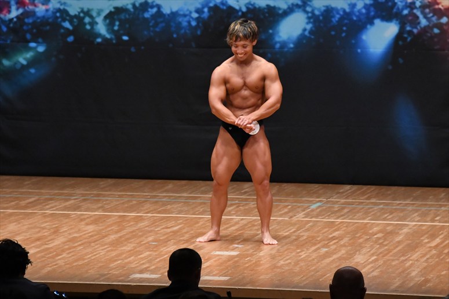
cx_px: 224
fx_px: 3366
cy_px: 150
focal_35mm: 270
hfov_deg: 7.6
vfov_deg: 5.1
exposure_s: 1/400
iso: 6400
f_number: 5.6
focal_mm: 180
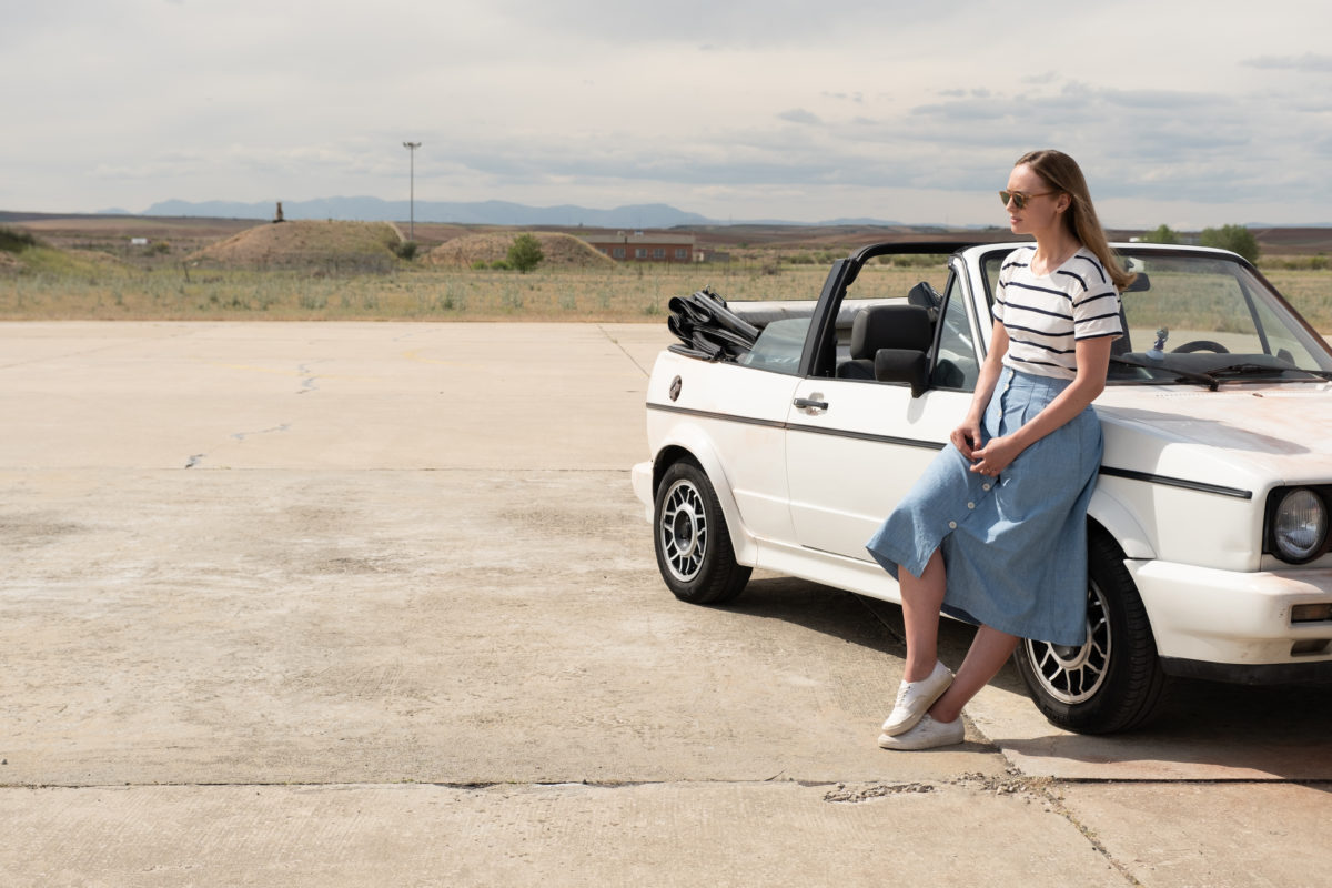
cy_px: 444
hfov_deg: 37.5
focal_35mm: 53
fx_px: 1961
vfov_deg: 25.5
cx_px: 666
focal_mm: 35.3
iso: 160
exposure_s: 1/1000
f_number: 4.5
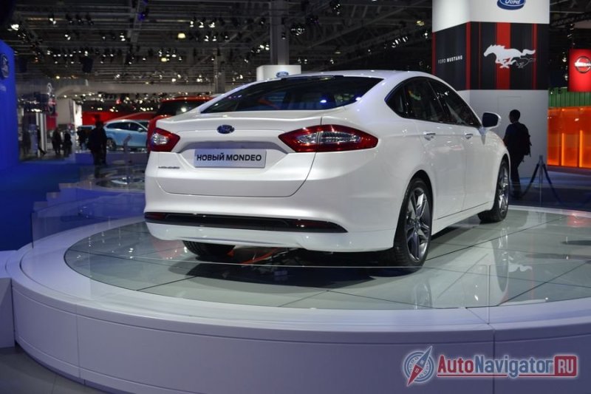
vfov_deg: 30.8
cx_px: 296
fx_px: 714
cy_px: 197
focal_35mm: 44
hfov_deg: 45.0
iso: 360
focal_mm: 29
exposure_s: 1/125
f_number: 5.6
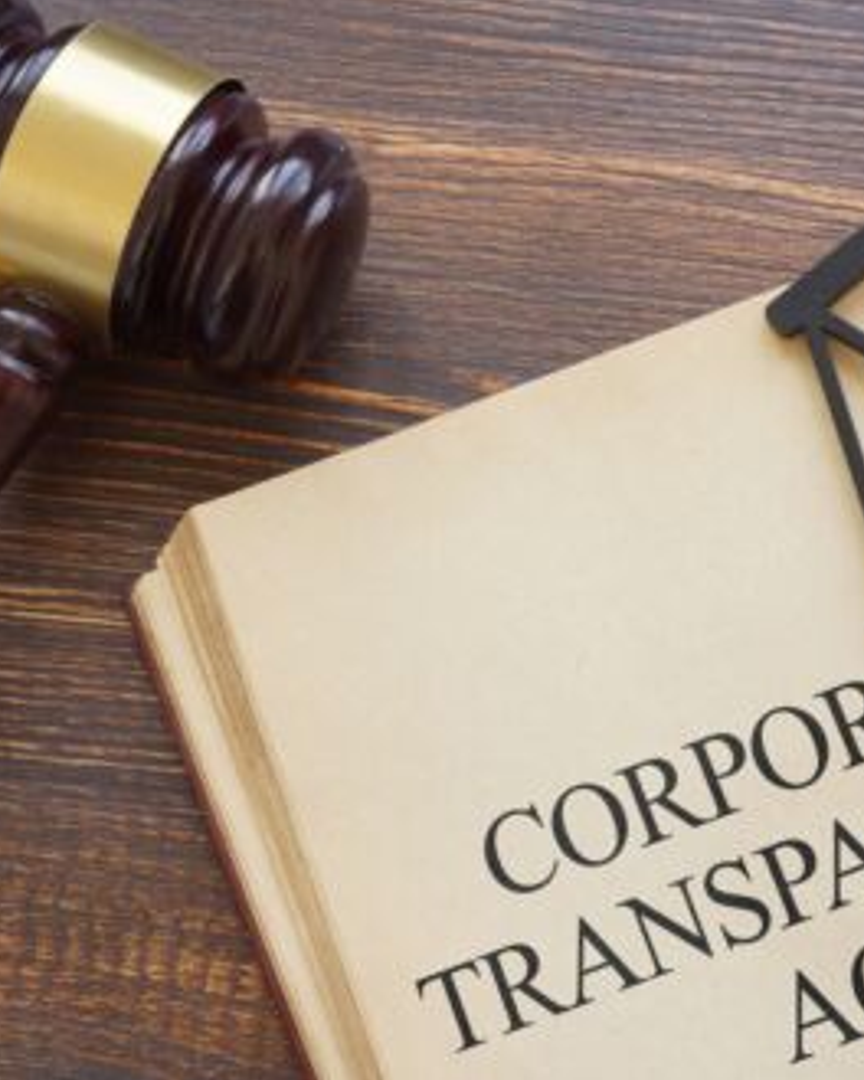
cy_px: 538
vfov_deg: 29.6
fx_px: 2046
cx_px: 635
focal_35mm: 64
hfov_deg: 23.6
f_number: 20
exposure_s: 1/2
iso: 200
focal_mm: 30
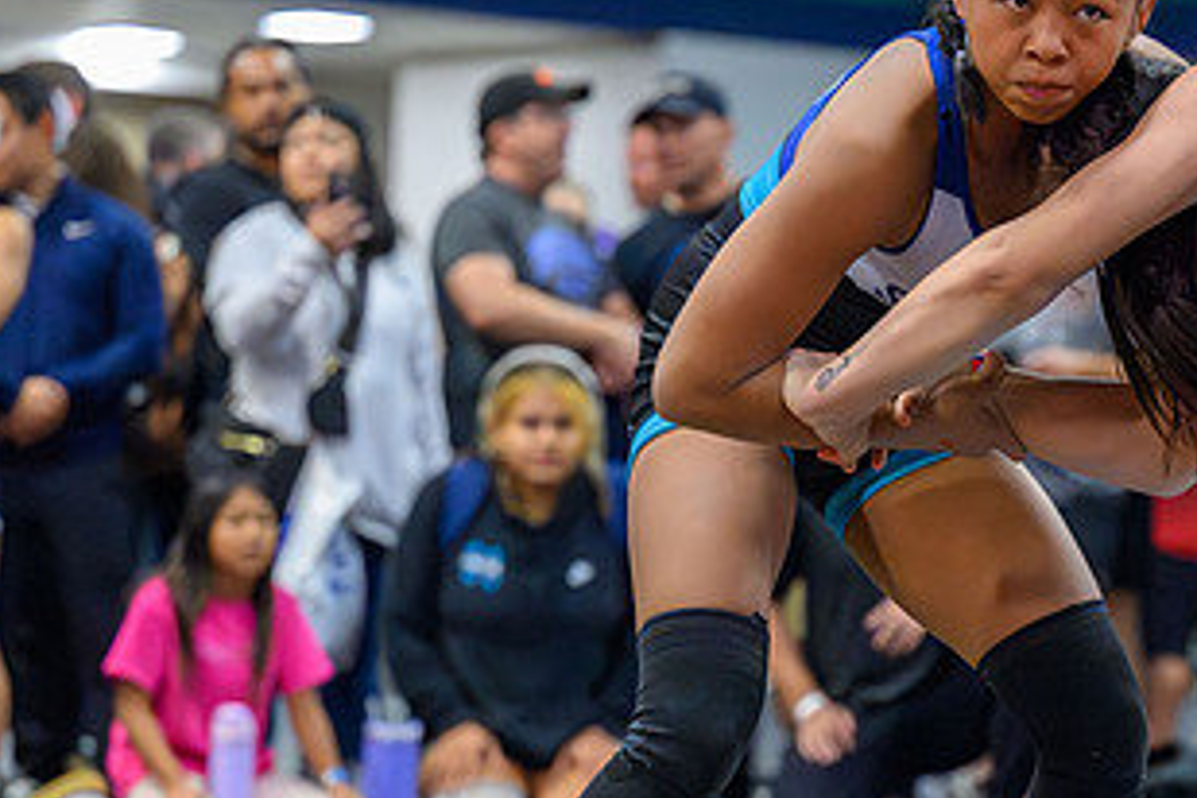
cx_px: 863
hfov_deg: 11.5
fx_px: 5918
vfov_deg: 7.7
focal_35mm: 178
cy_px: 590
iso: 20000
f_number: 2.8
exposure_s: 1/800
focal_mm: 80
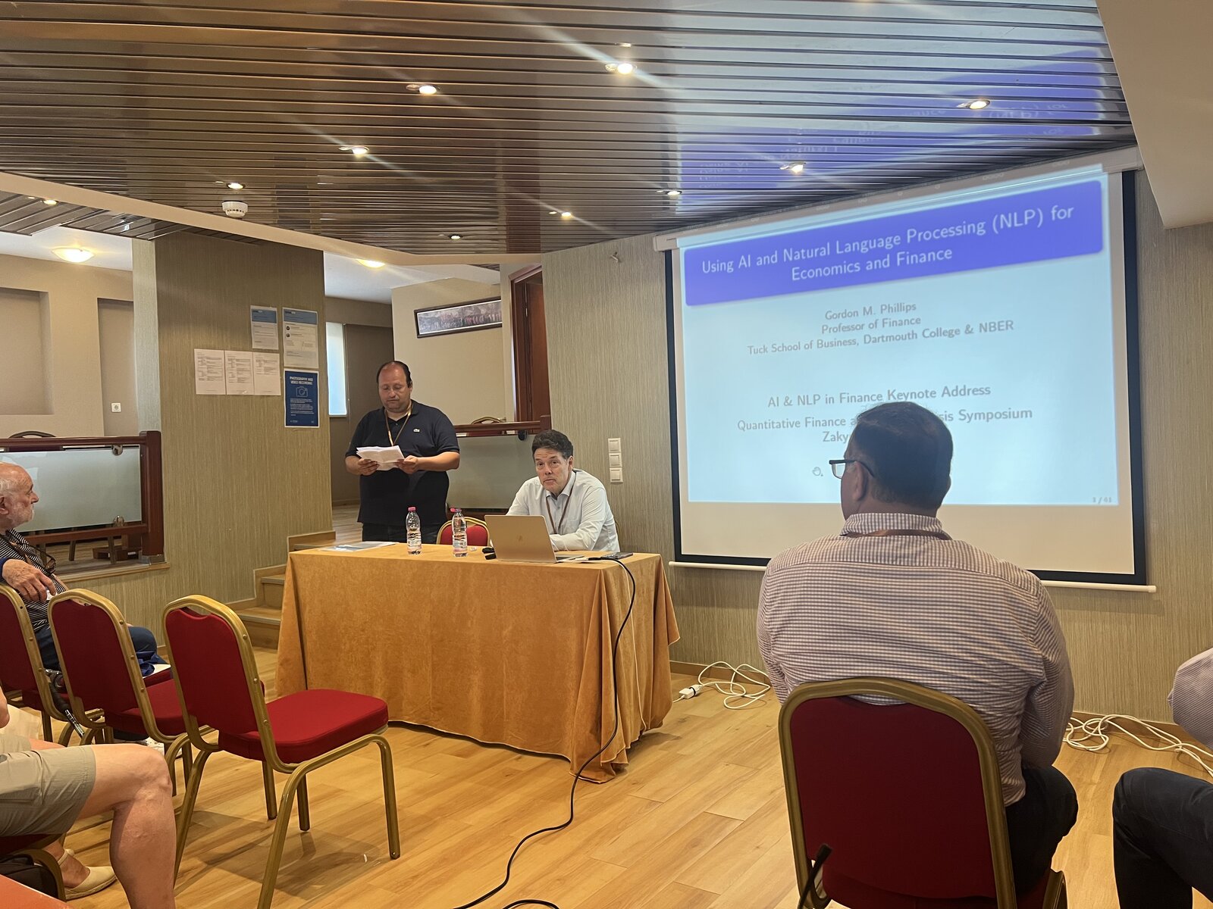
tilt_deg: -0.4
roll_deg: +1.8
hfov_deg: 67.3
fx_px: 911
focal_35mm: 26
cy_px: 454
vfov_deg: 53.1
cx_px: 606
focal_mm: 5.7
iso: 125
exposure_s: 1/60
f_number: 1.5
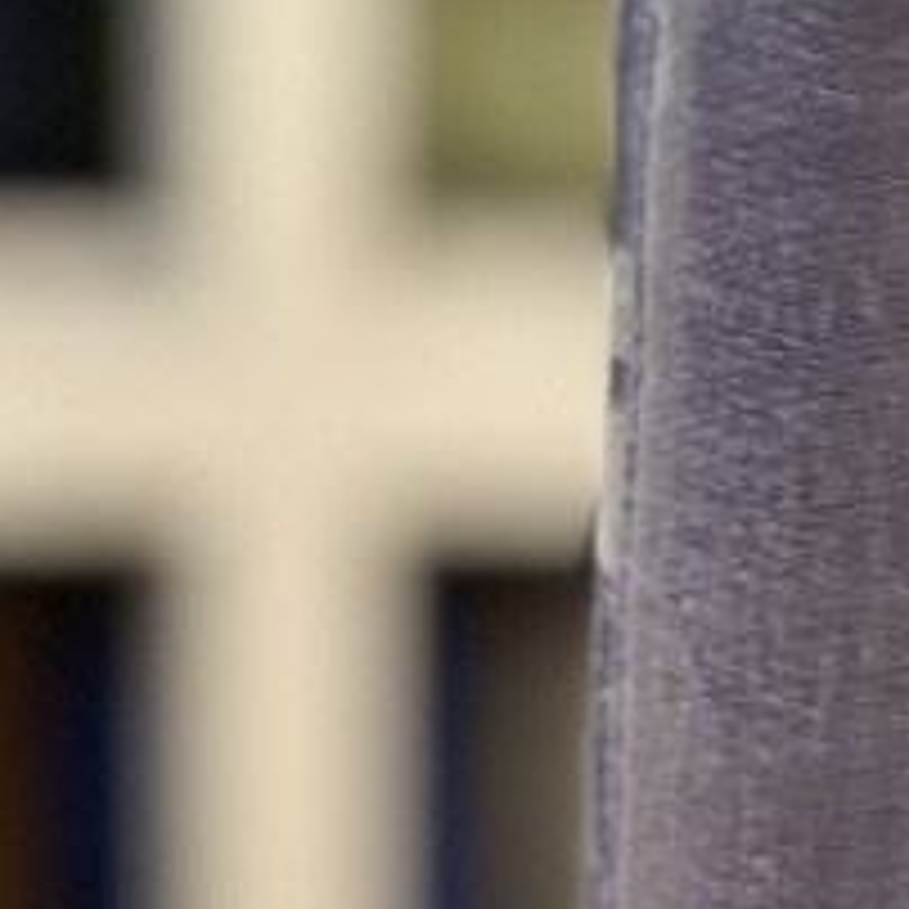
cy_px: 450
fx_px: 7992
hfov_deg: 6.5
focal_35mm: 269
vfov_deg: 6.5
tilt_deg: +1.2
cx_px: 1197
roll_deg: -0.4
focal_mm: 9
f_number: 2.8
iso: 200
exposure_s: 1/33
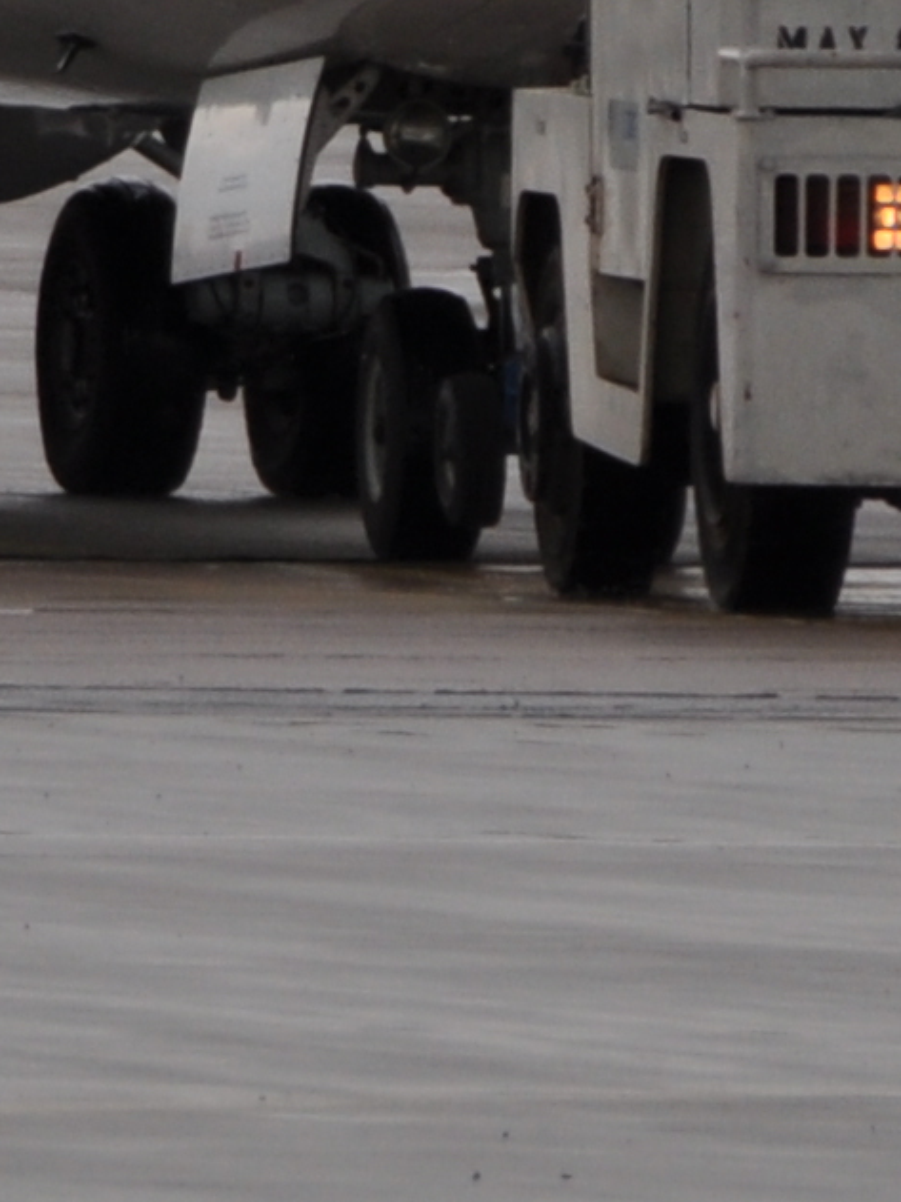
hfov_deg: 0.8
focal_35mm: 1959
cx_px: -768
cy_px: -933
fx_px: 68009
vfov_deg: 1.0
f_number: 5.6
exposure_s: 1/1000
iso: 200
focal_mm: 200
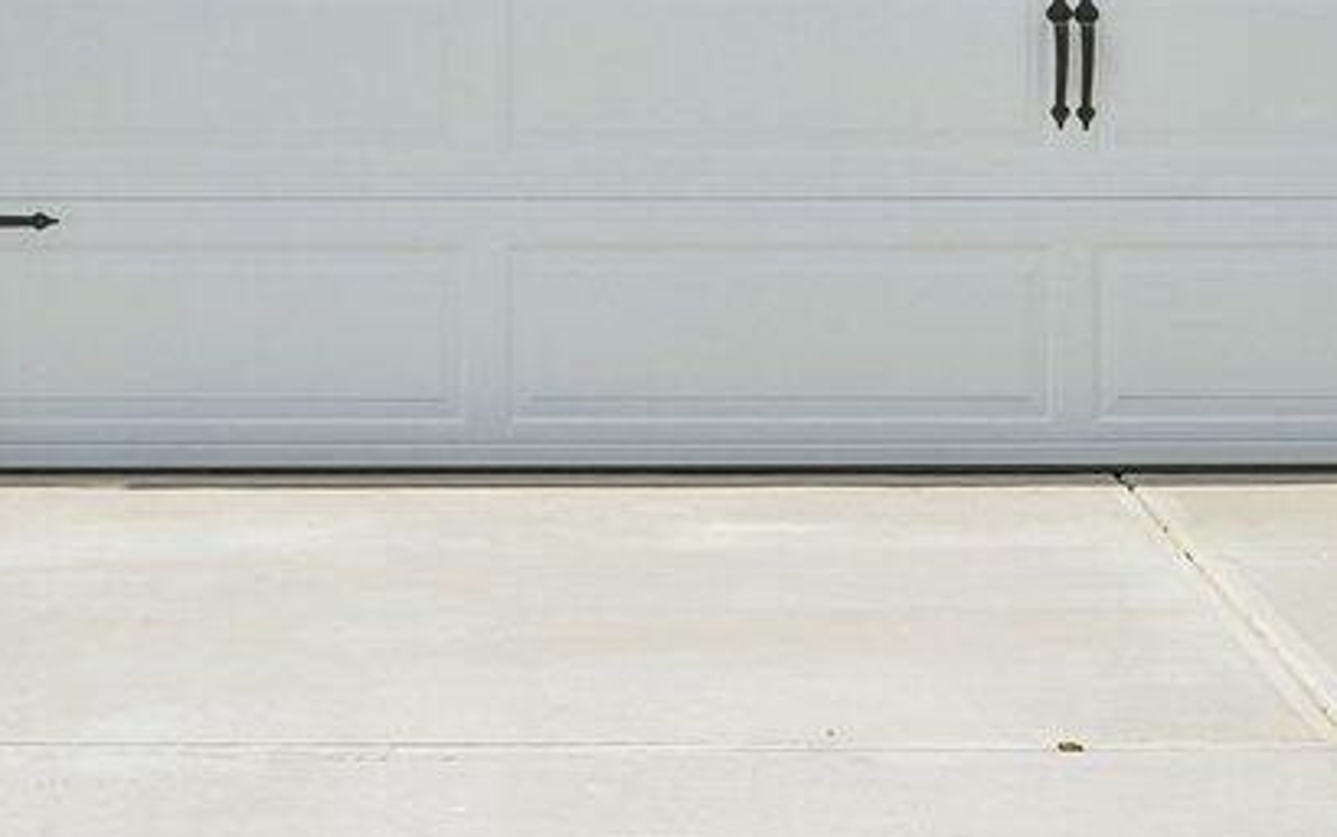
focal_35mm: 153
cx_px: 700
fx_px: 5577
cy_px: -757
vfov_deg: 8.2
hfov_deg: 13.7
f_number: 8
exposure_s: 1/500
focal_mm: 30
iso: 100
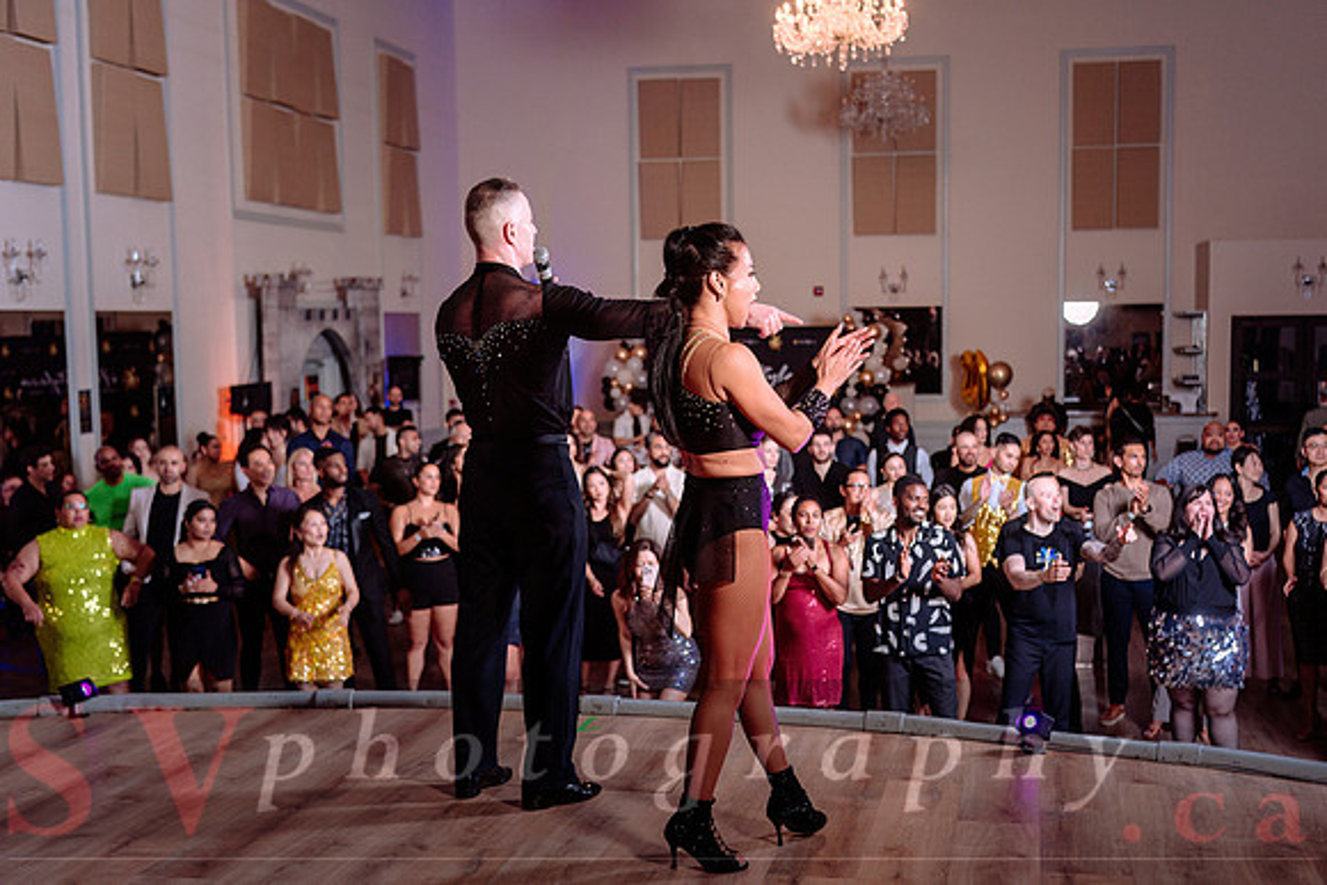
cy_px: 479
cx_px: 718
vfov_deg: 31.0
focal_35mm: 43
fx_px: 1596
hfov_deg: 45.1
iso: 500
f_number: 2.8
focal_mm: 40
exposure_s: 1/160
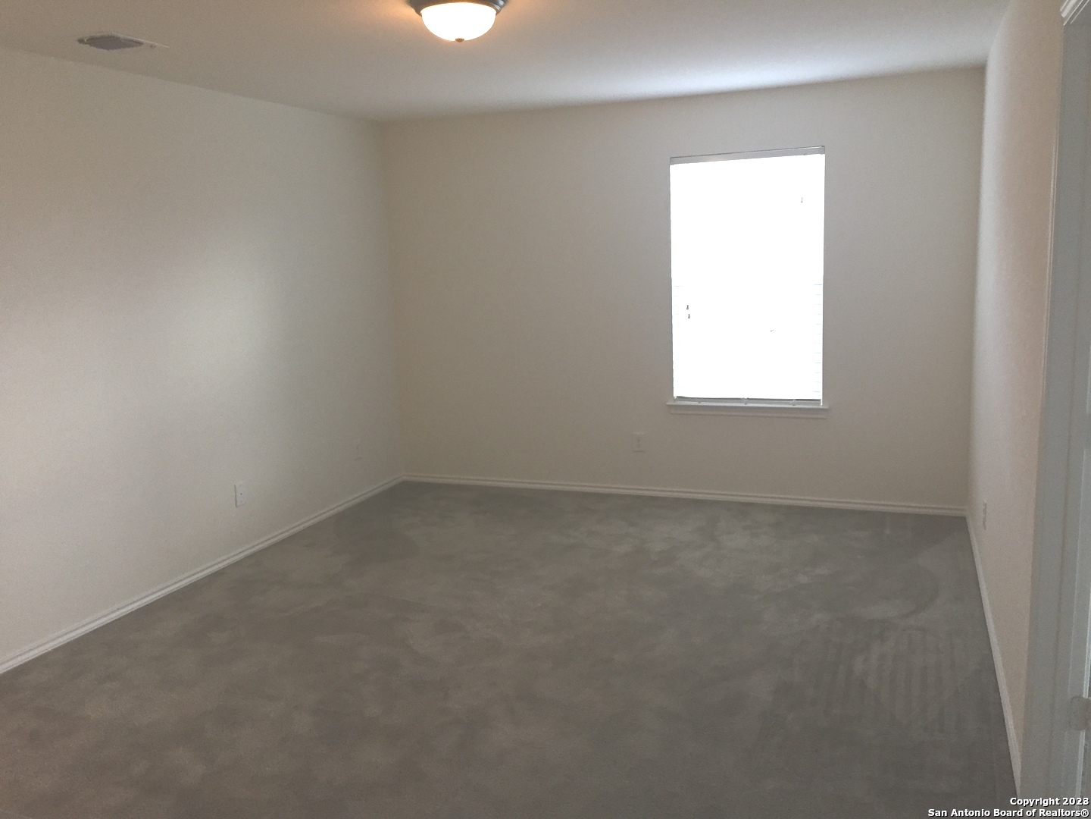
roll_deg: +1.8
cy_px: 410
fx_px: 914
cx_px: 546
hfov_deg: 61.7
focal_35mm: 29
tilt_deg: -6.8
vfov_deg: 48.2
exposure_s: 1/30
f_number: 2.2
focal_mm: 4.15
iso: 125
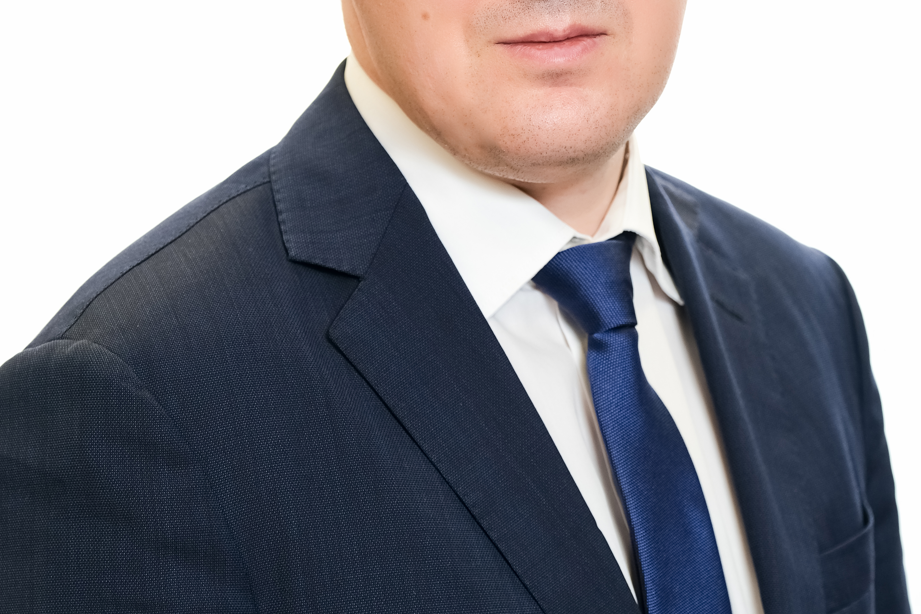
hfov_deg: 10.0
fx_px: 5244
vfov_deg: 6.7
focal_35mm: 205
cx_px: 460
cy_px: 179
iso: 800
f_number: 4
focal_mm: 90.6
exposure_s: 1/125
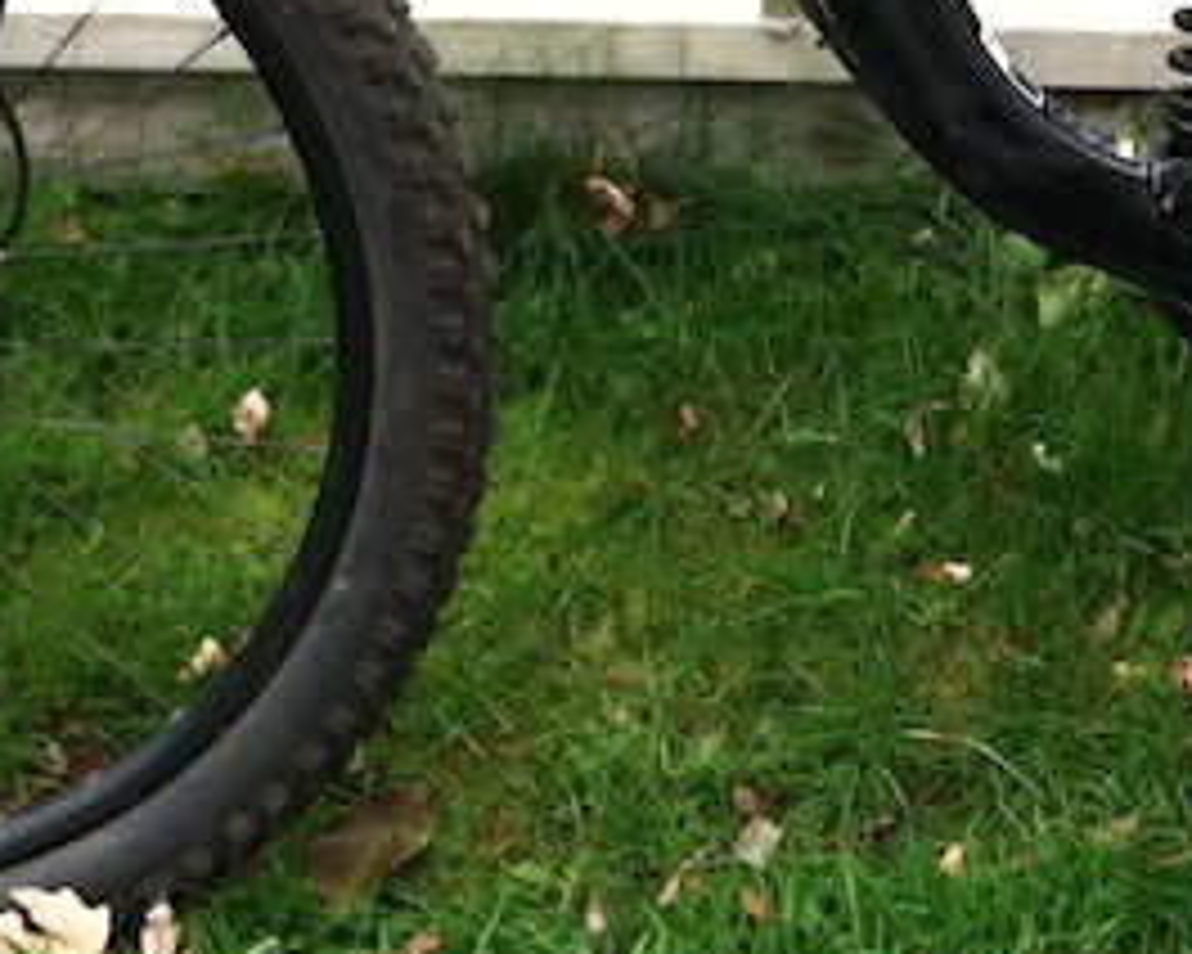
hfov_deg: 14.4
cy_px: -65
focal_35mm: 132
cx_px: 1111
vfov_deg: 11.5
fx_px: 4657
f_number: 2.8
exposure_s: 1/60
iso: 80
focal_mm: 3.85
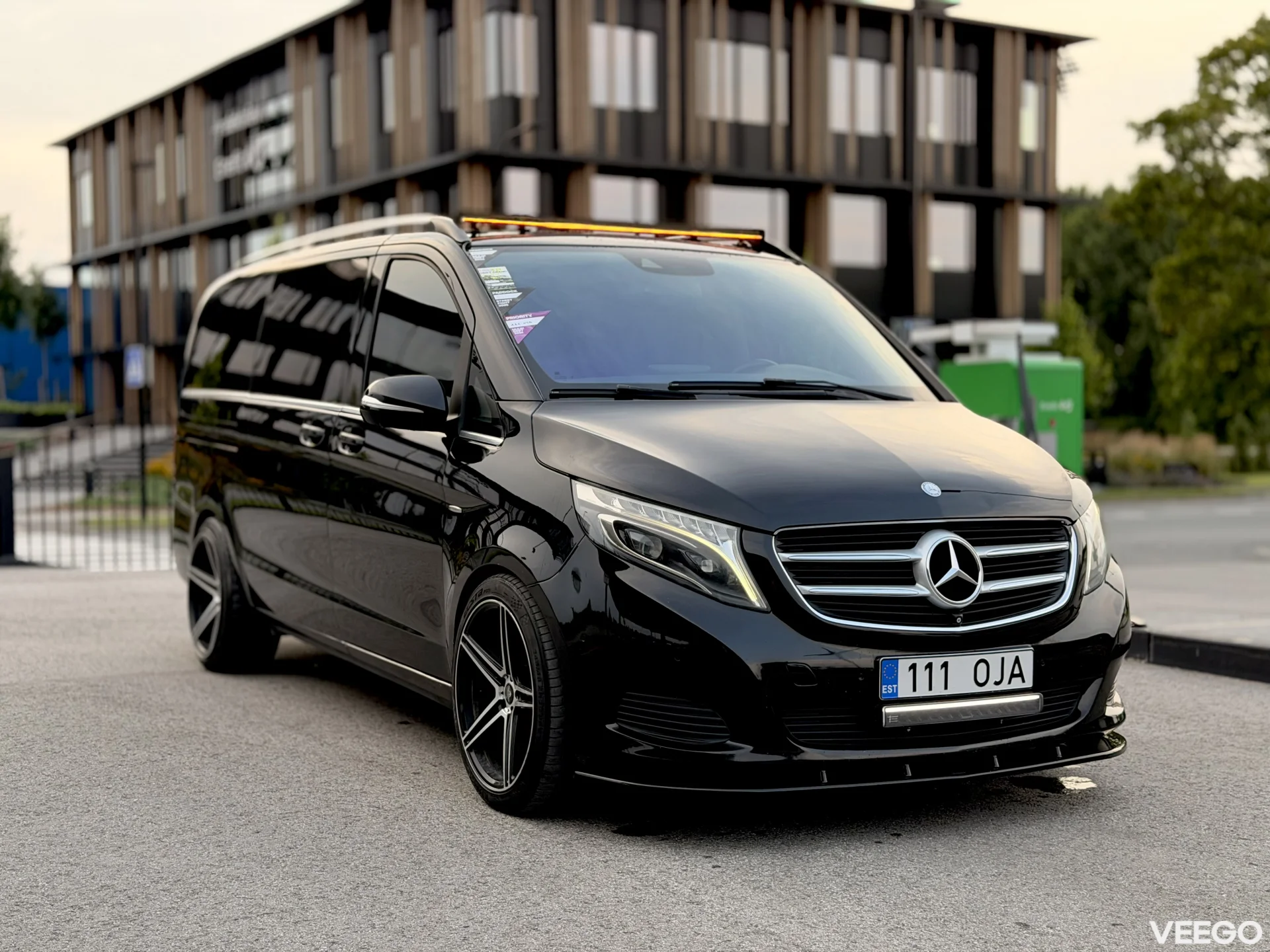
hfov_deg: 39.7
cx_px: 635
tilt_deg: -2.0
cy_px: 476
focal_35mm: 48
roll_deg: +0.5
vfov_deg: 30.3
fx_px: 1761
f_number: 1.78
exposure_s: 1/197
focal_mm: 6.76
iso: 160
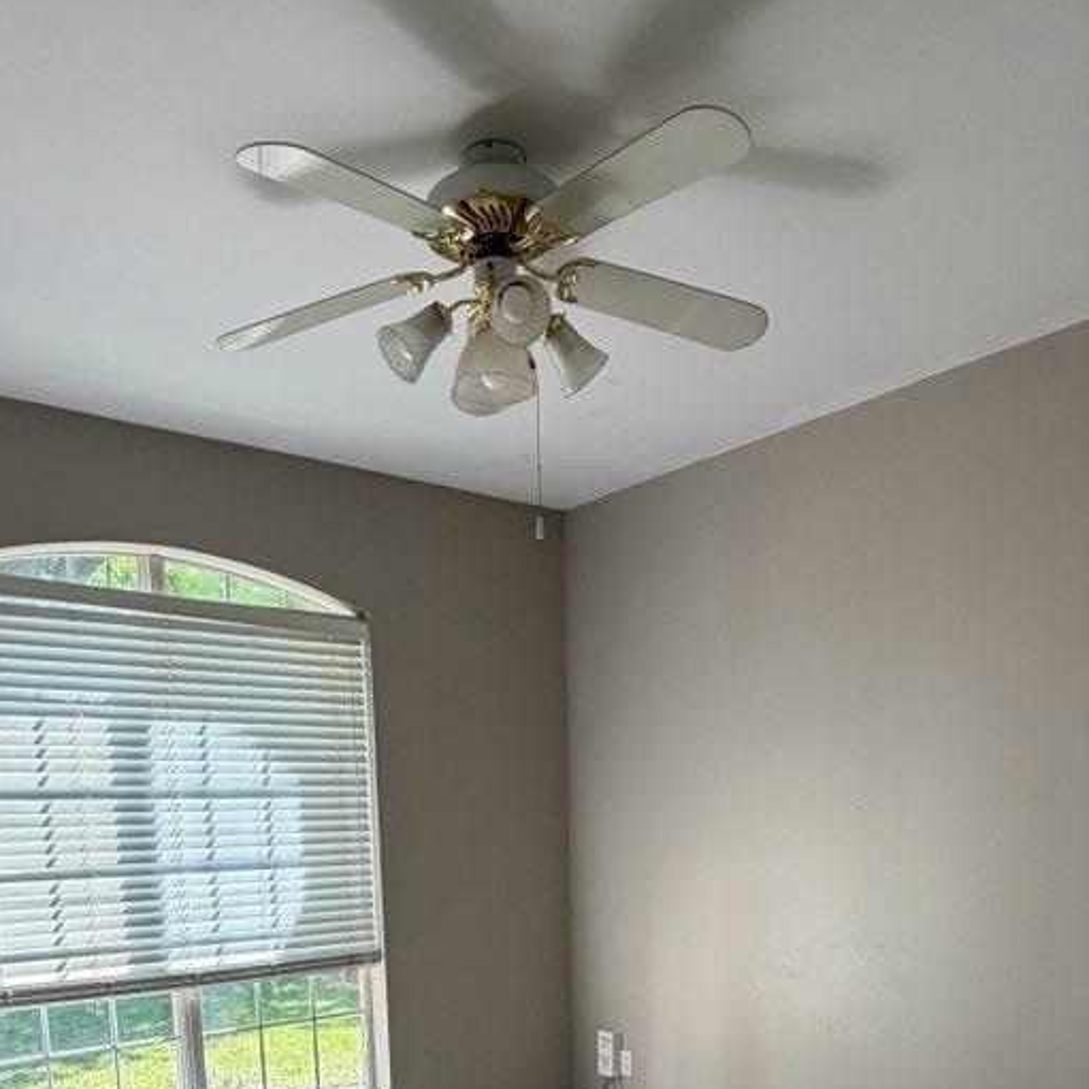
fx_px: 1103
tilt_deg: -10.2
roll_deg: +1.0
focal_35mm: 31
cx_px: 492
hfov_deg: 52.5
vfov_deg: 46.4
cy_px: 1017
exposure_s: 1/121
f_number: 2.2
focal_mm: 2.22
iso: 125
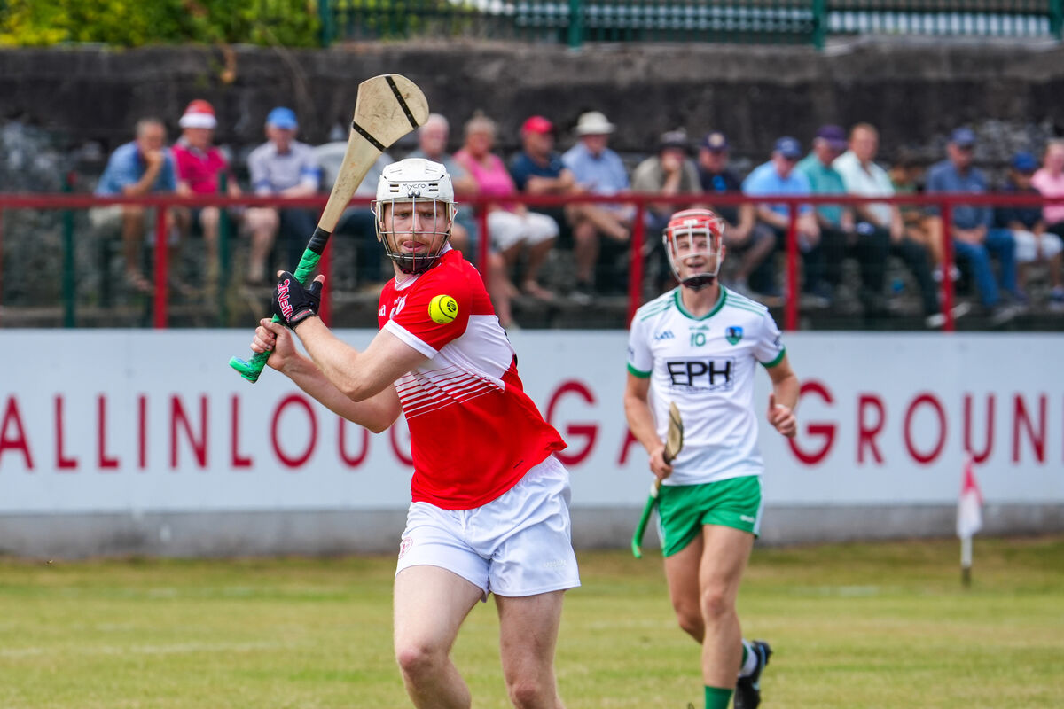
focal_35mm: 365
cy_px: 354
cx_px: 532
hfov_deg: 5.6
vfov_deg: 3.8
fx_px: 10787
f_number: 8
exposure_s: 1/1000
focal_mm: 365
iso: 640
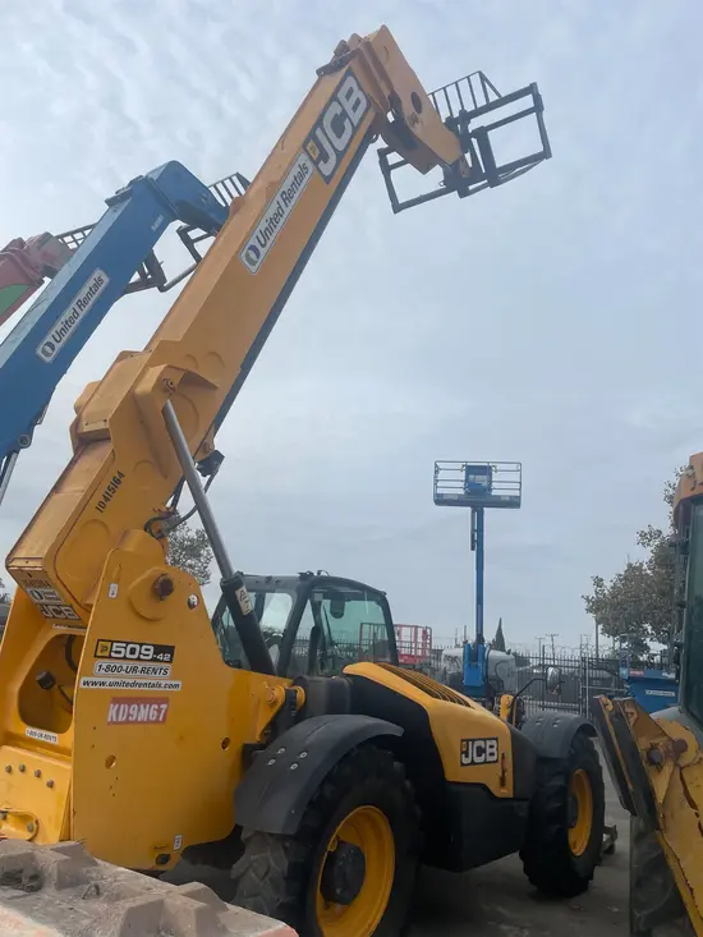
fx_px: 704
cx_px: 352
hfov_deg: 53.1
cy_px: 468
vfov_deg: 67.3
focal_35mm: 26
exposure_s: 1/4000
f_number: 1.6
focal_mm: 4.2
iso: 32
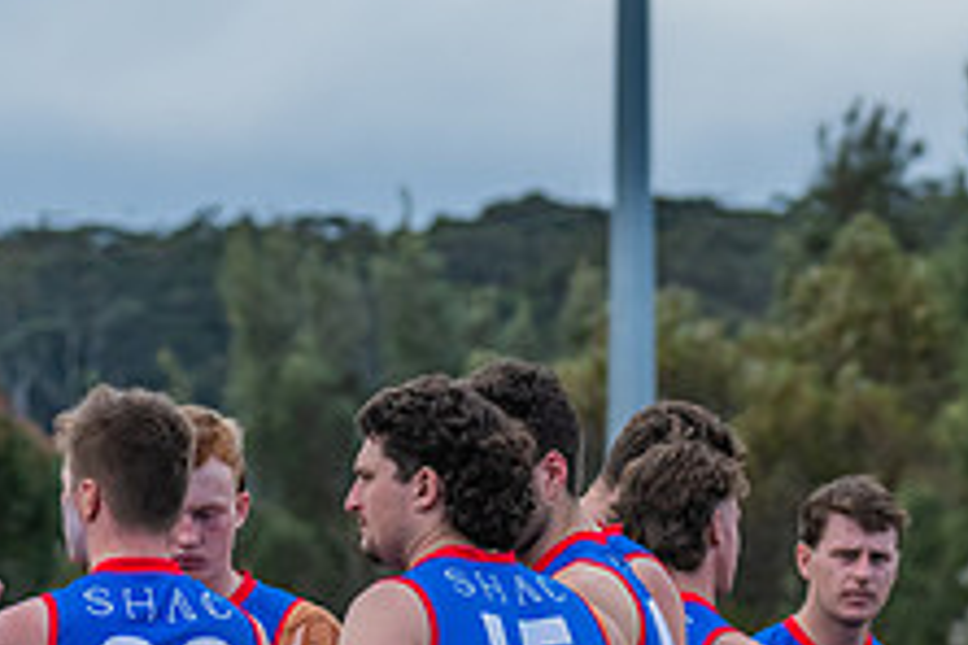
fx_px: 13255
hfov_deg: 4.2
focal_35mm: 493
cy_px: 776
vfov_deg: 2.8
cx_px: 469
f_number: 6.3
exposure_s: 1/1600
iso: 800
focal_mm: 170
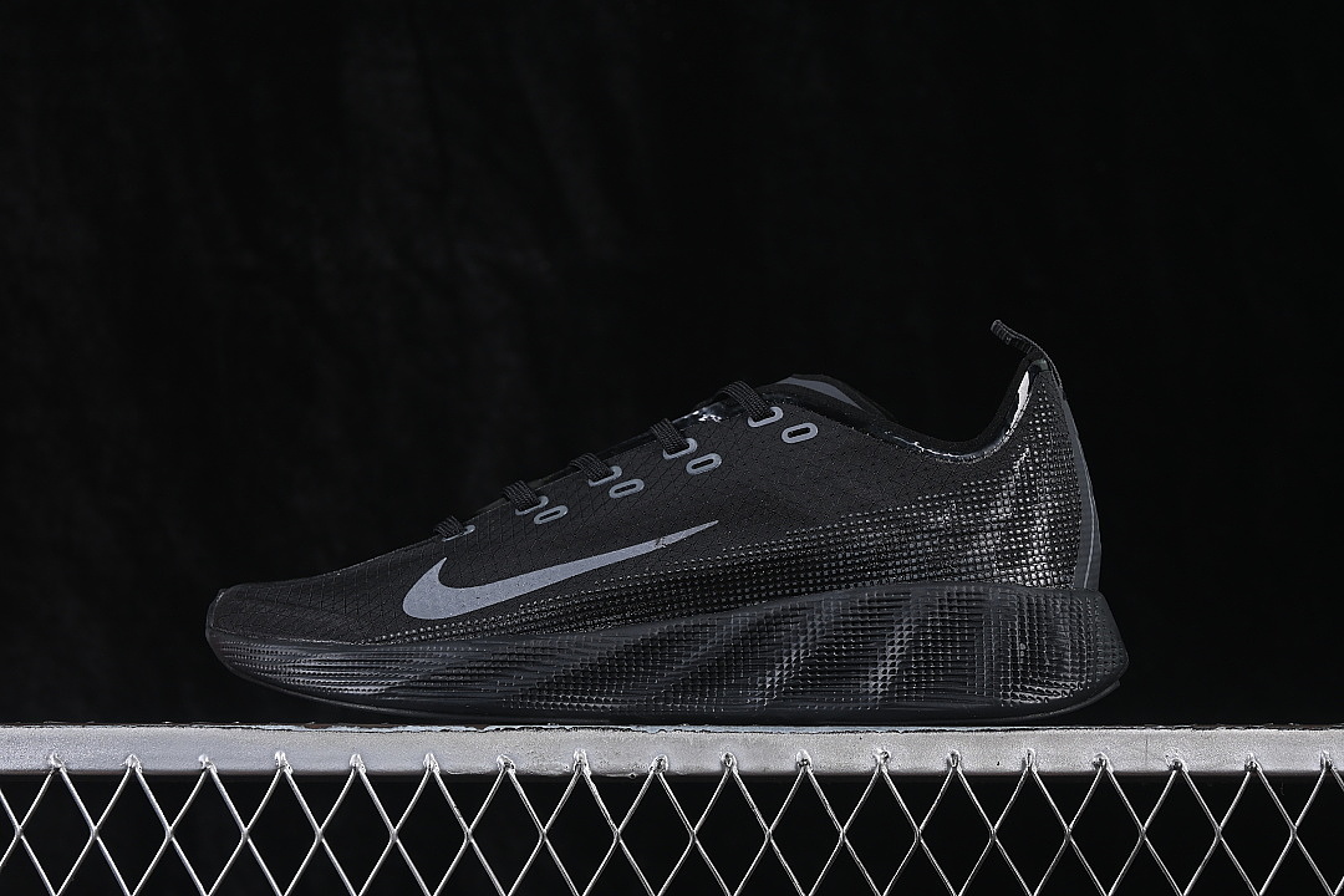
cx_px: 672
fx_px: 2800
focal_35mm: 75
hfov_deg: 27.0
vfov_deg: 18.2
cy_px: 448
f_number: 6.3
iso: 160
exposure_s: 1/60
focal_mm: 50
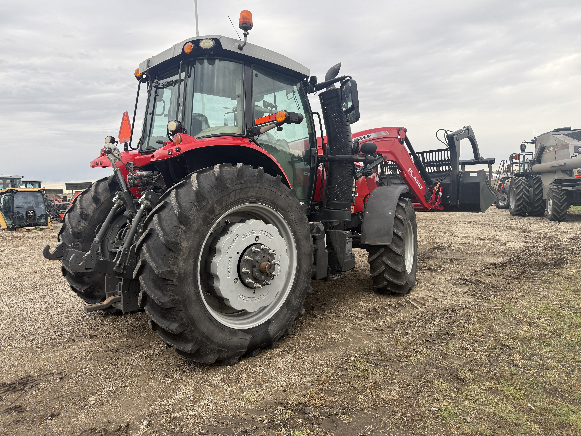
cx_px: 290
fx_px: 403
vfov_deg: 56.8
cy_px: 218
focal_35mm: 24
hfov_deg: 71.6
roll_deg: +2.8
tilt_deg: -4.3
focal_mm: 6.76
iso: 80
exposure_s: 1/858
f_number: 1.78
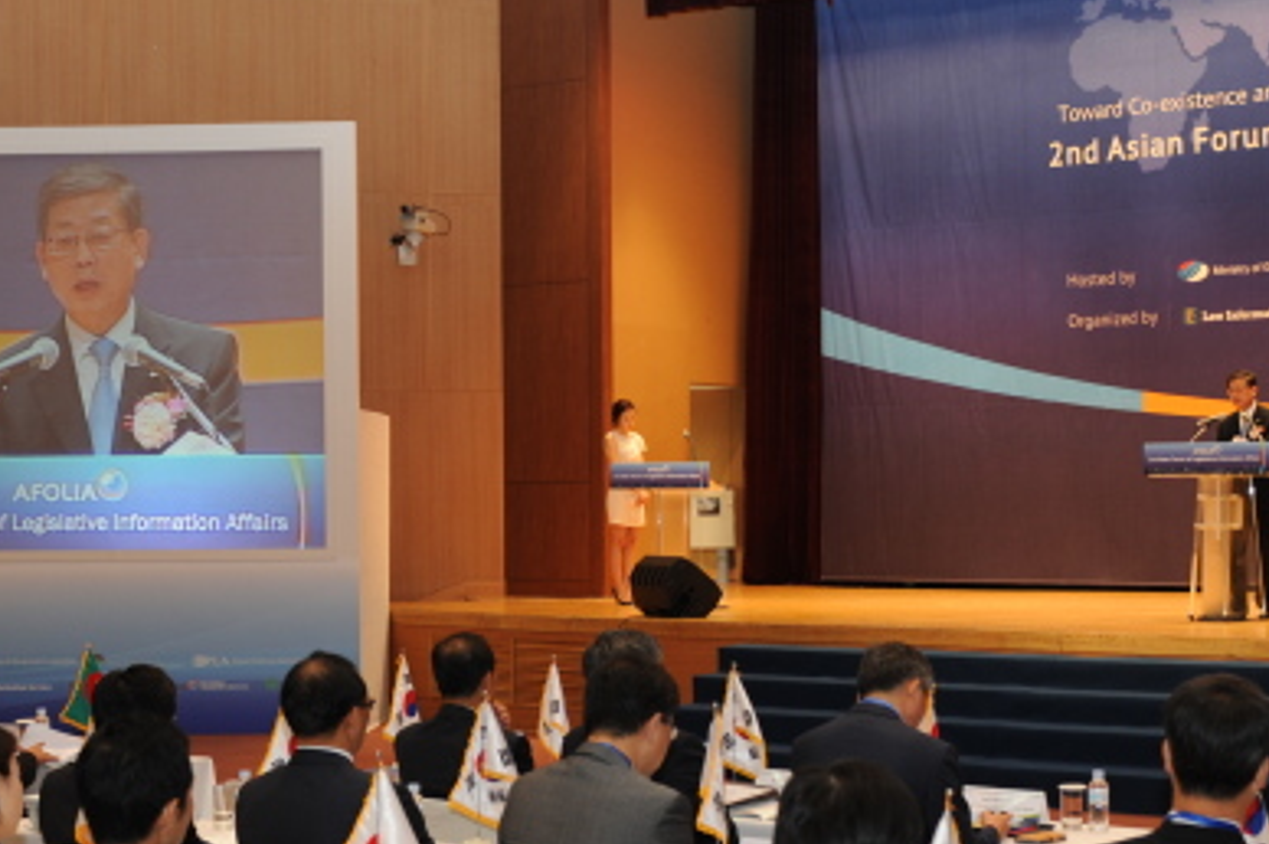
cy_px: 517
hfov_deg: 30.1
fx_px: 2360
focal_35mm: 67
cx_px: 713
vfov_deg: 20.2
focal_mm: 40
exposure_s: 1/60
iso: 800
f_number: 4.5
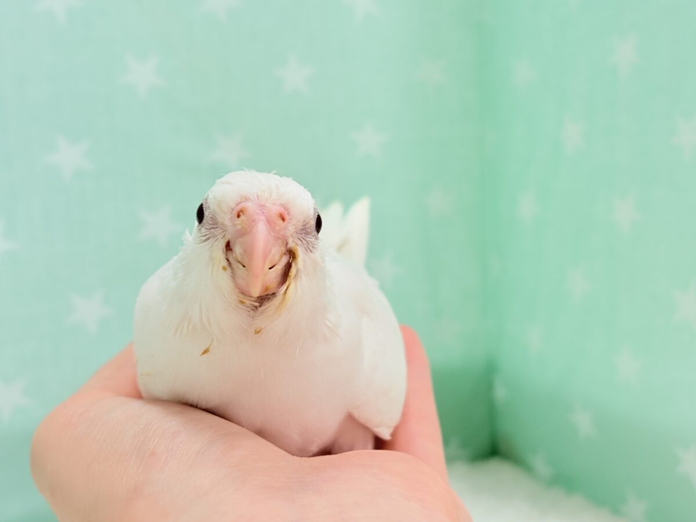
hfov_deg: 36.8
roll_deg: +2.7
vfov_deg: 28.0
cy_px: 261
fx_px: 1046
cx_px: 348
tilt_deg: -5.2
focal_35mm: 52
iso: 100
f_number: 1.6
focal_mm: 5.96
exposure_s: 1/100
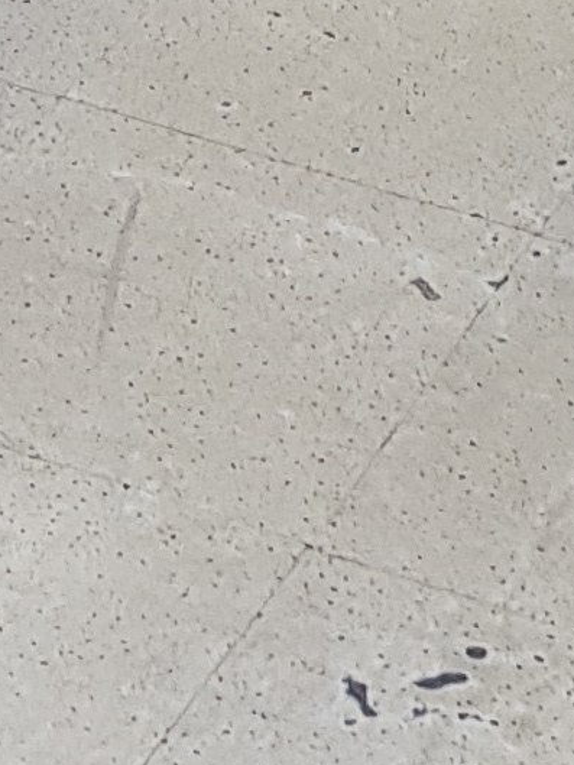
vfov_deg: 7.5
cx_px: 398
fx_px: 4376
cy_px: -2121
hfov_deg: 7.5
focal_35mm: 198
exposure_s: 1/50
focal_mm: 4.3
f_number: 1.7
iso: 80
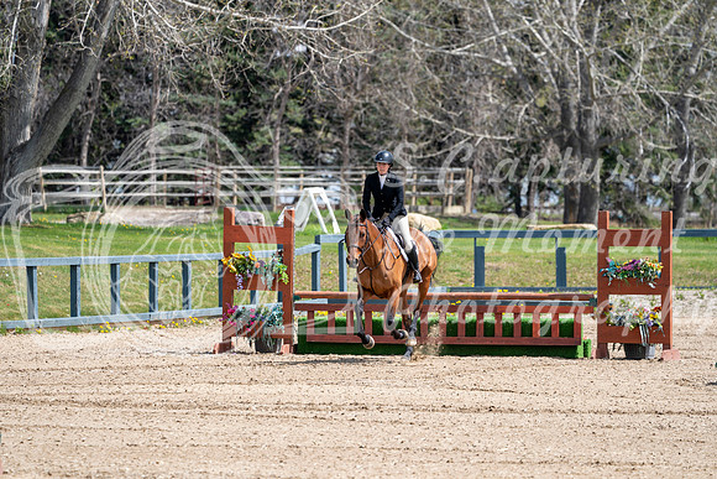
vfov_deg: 5.2
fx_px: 5219
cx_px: 358
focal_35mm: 262
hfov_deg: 7.9
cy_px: 240
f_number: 5.6
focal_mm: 262
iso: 100
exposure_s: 1/400
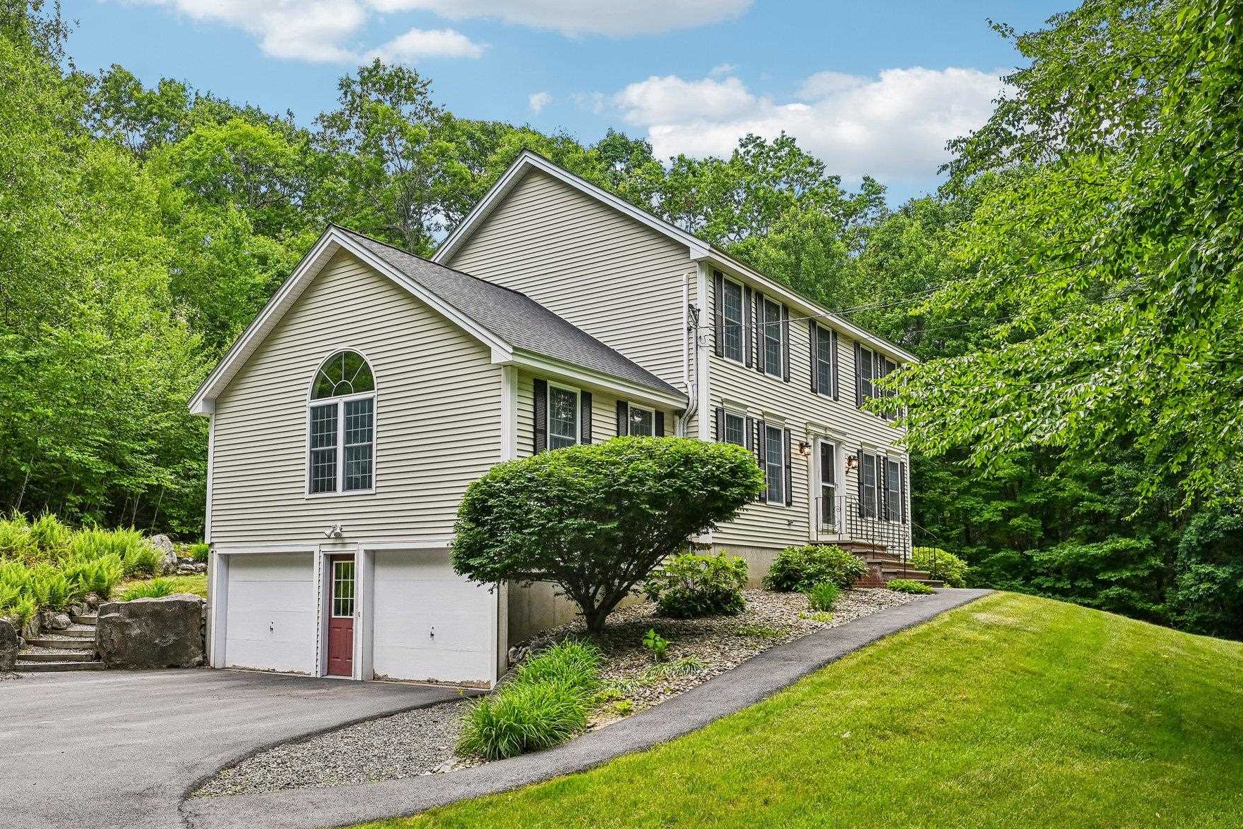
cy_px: 447
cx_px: 542
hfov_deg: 63.4
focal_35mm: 29
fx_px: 1001
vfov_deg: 44.9
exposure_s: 1/250
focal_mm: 25
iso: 400
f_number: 8
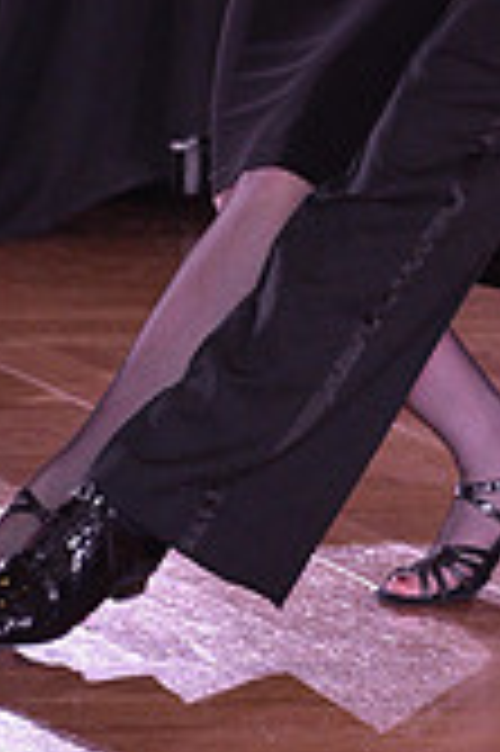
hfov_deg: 2.3
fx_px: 12337
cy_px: -320
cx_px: 435
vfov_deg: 3.5
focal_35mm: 591
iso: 2000
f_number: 7.1
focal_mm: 170
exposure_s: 1/250
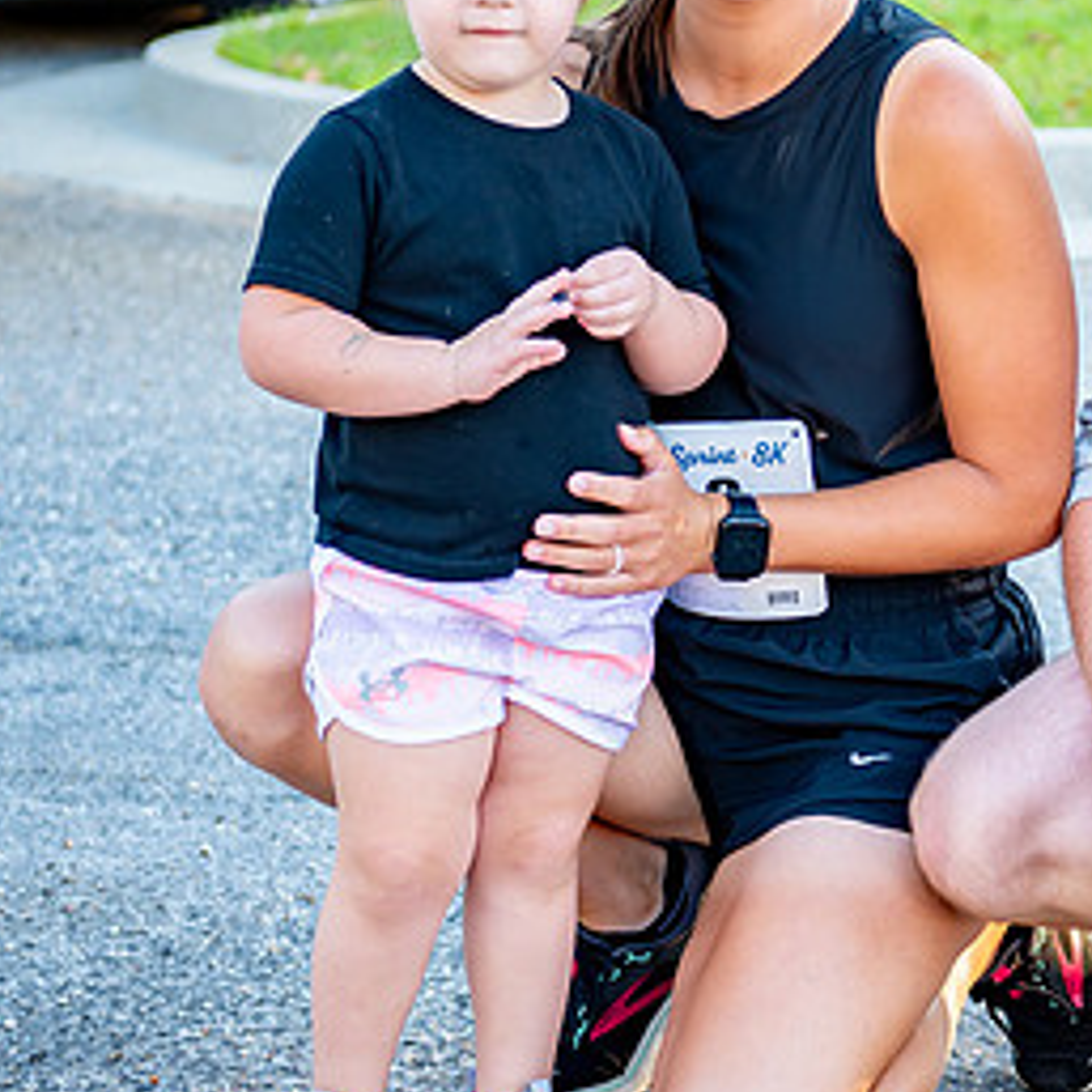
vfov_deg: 13.7
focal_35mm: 127
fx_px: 4533
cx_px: 1005
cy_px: 411
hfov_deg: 13.6
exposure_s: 1/125
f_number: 2.8
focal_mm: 50
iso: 100
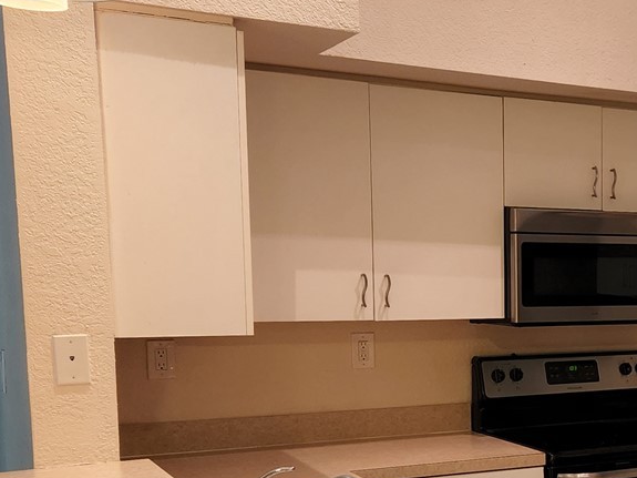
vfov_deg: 22.6
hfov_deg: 27.2
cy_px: 390
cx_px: 736
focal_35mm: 64
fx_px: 1177
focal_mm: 5.4
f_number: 1.8
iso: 500
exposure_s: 1/120
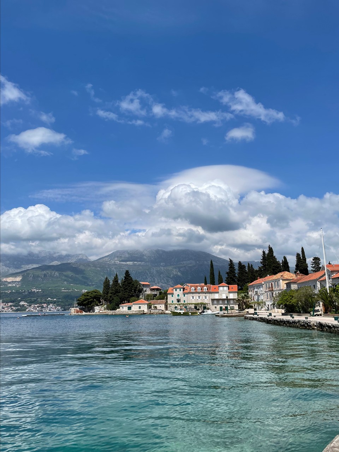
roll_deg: -1.4
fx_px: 339
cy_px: 226
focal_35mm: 26
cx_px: 170
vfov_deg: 67.3
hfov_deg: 53.1
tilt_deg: +16.1
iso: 32
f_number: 1.6
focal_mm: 4.2
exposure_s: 1/6135
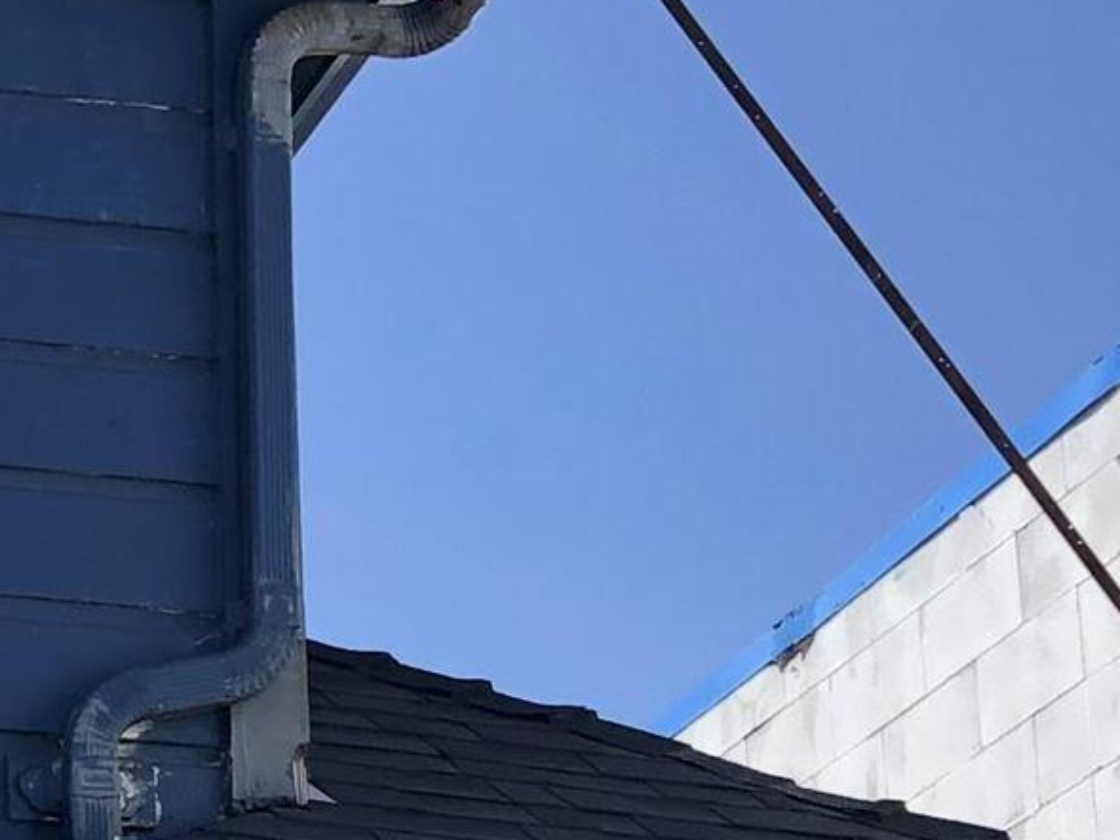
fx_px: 4725
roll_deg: -3.8
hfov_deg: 12.9
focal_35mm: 146
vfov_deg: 10.0
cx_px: -523
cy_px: 935
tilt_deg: +18.1
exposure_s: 1/883
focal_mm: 3.99
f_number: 1.8
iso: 20
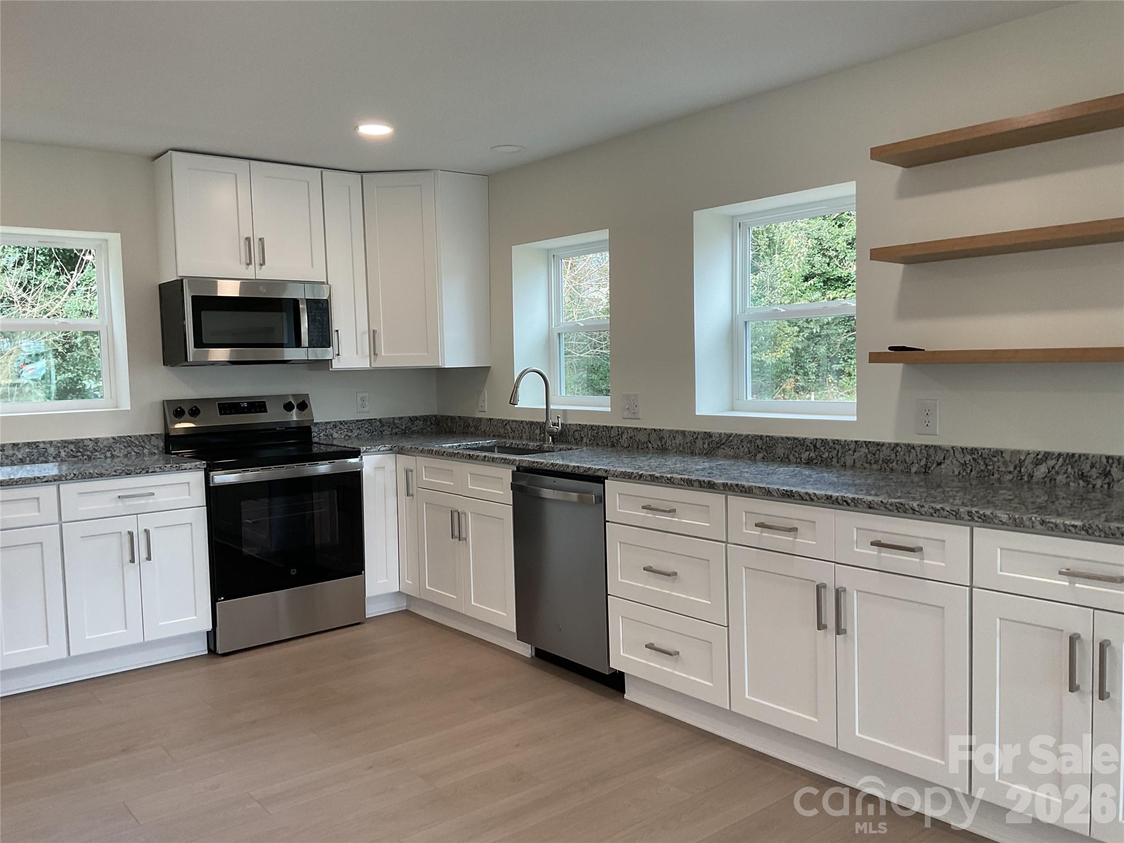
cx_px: 562
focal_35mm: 29
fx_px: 942
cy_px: 422
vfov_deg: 48.2
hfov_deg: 61.7
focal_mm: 3
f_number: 1.8
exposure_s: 1/120
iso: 64
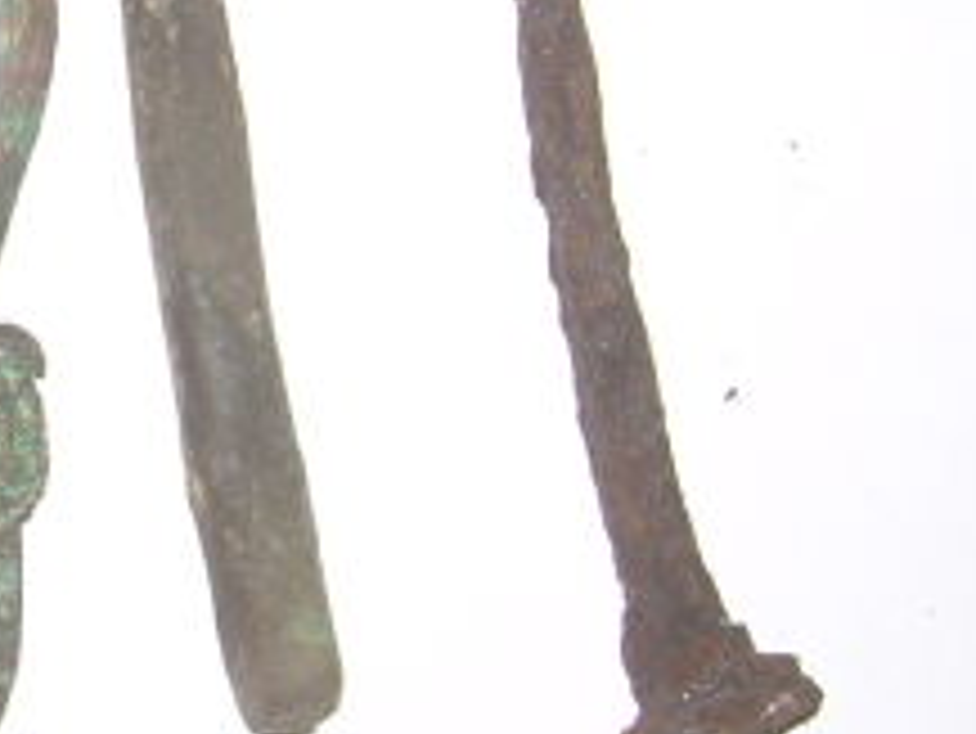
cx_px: -162
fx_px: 2962
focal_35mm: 105
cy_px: 23
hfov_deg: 17.9
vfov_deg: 13.9
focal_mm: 6.3
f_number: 2.8
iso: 50
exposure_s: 1/60
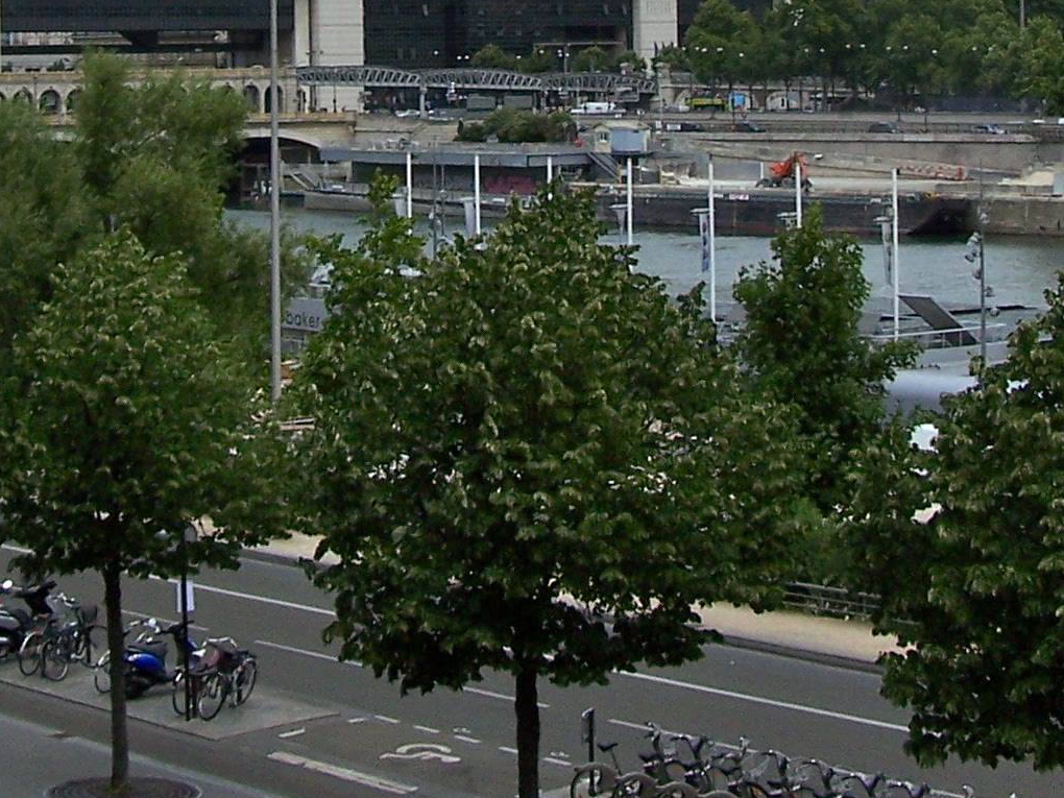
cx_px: 473
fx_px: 2951
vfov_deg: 15.0
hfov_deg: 20.4
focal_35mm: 96
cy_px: -119
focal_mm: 6.3
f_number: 4
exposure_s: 1/1000
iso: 80
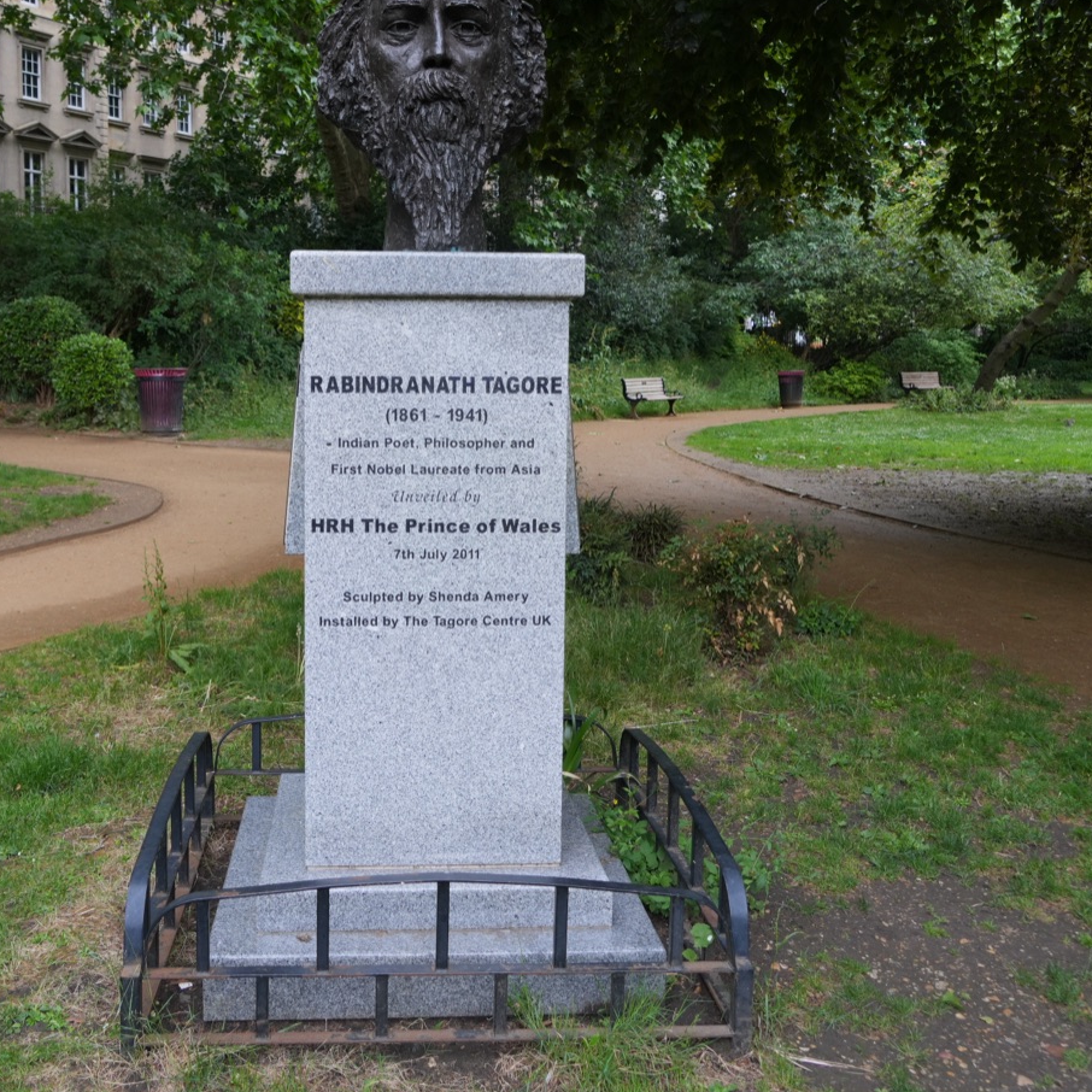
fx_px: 1285
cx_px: 431
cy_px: 453
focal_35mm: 36
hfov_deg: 45.8
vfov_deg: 45.9
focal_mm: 24
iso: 500
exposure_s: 1/125
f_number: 6.3
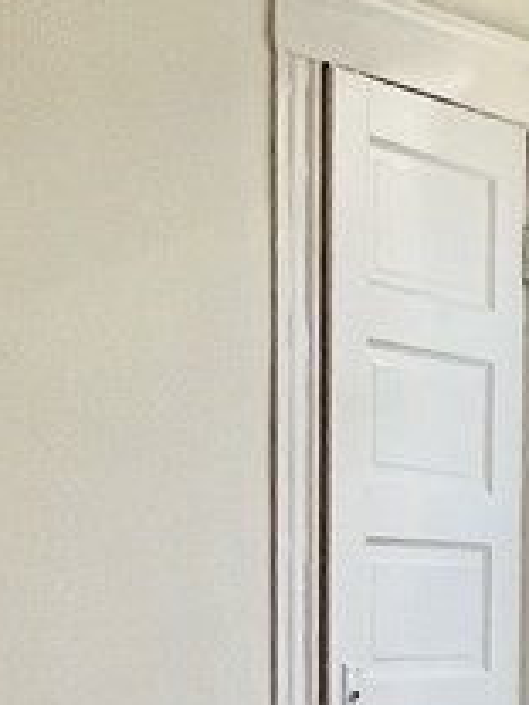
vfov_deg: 19.2
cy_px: 858
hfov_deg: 14.9
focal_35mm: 96
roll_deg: -0.9
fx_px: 1956
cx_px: 621
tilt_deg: -6.4
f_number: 1.8
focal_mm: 1.57
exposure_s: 1/120
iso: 160
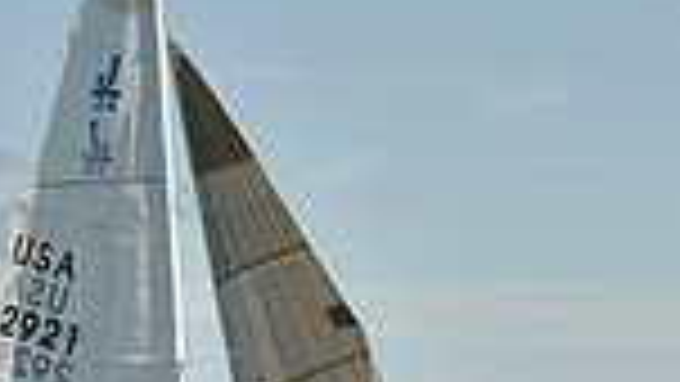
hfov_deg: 7.7
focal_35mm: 281
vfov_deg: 4.3
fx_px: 5068
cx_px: 504
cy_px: 416
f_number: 8
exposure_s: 1/1600
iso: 320
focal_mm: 70
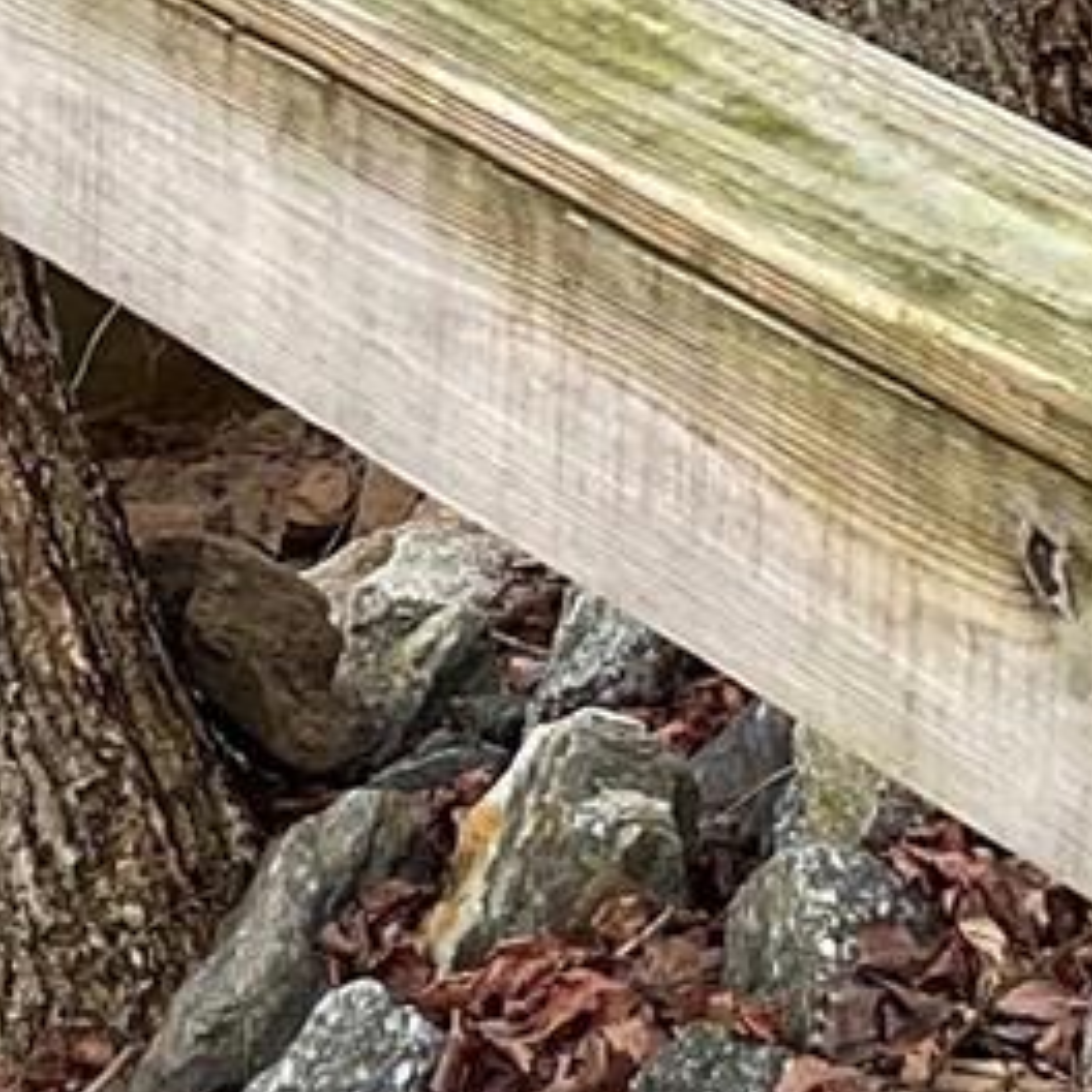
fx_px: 5318
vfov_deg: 11.0
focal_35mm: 149
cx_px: 327
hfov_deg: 11.7
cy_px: -864
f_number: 1.8
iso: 16
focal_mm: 3
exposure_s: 1/262
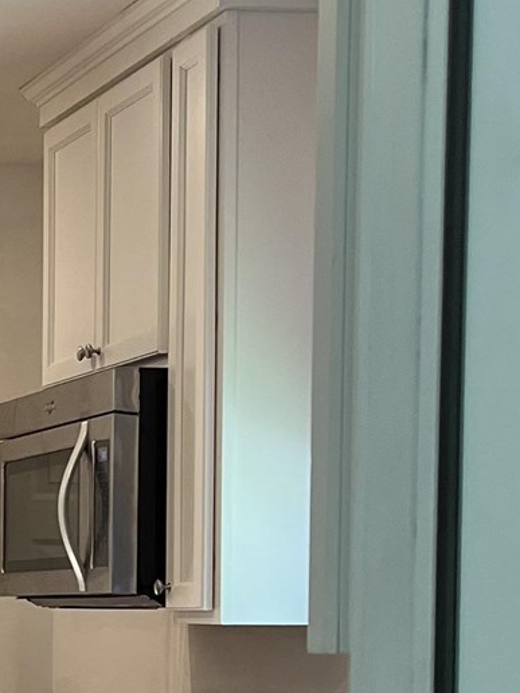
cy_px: 622
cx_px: -536
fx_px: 2323
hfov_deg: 11.5
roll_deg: -0.5
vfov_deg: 16.7
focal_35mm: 116
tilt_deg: -0.4
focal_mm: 5.1
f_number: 1.6
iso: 100
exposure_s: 1/120
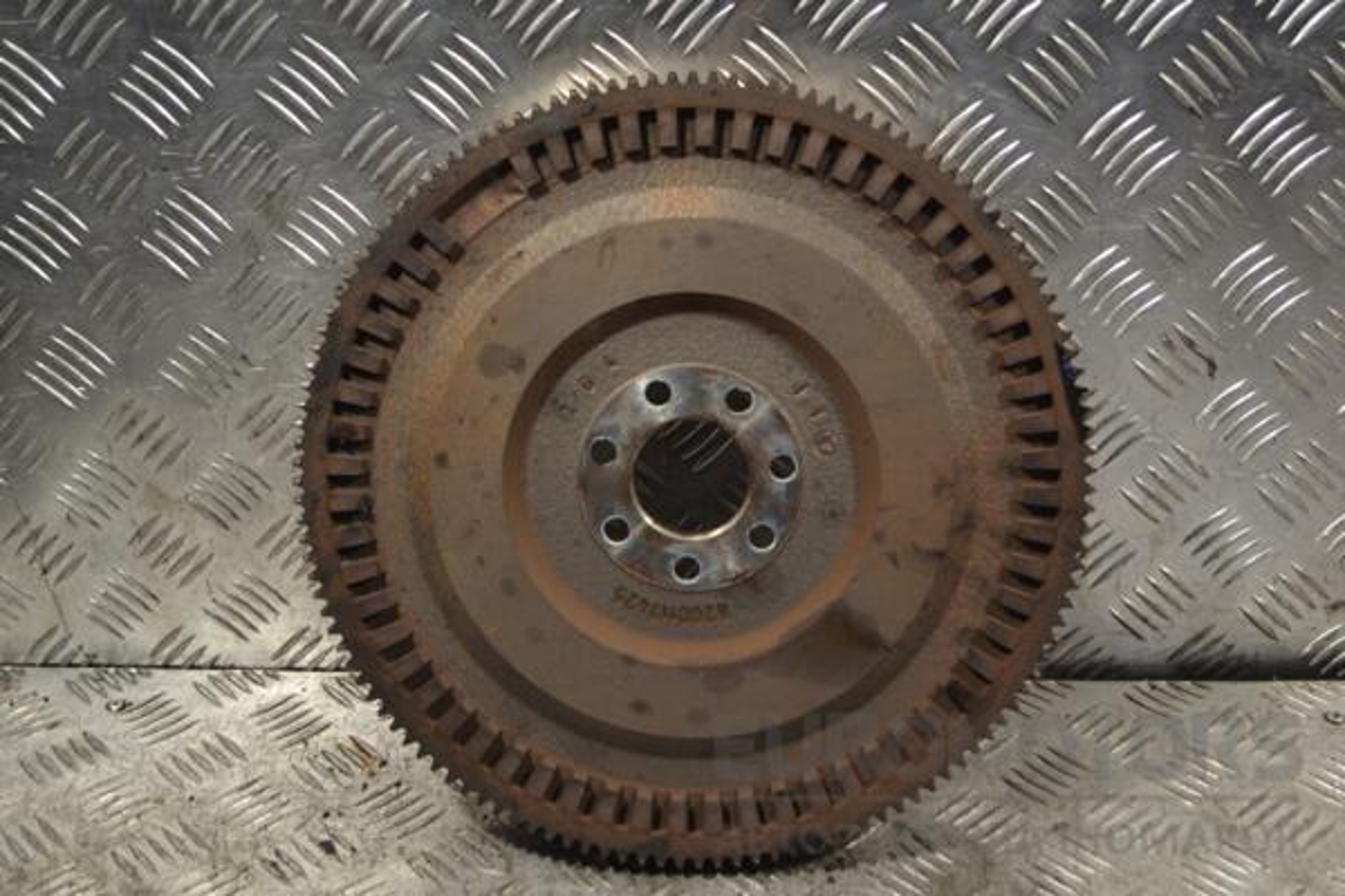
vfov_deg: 28.1
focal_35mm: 48
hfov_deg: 41.1
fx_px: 1793
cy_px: 448
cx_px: 672
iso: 400
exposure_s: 1/80
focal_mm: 32
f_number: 4.8
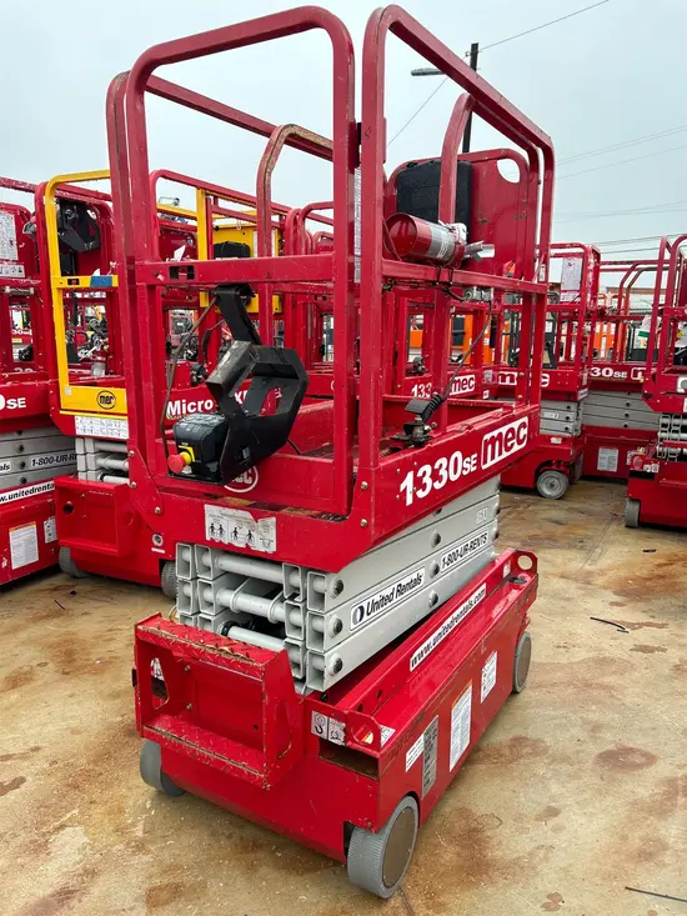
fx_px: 688
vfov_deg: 67.3
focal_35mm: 26
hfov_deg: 53.1
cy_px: 458
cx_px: 344
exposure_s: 1/184
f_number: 1.5
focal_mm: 5.7
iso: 40
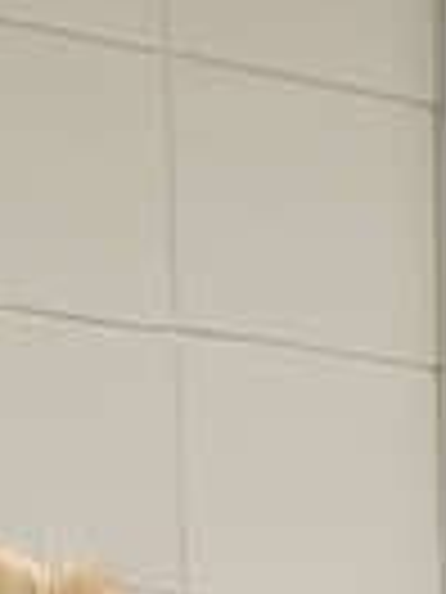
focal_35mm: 202
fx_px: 3470
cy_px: 2110
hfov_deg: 7.2
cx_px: 788
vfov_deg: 7.7
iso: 320
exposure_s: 1/120
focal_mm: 5.4
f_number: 1.8
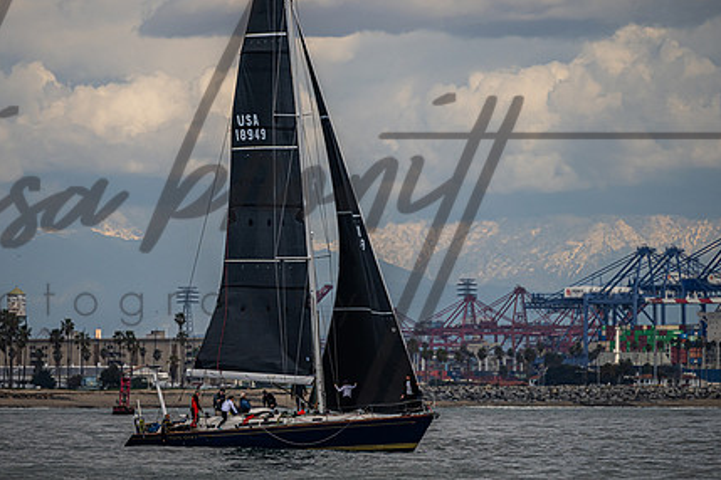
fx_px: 11275
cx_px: 282
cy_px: 175
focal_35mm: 563
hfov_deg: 3.7
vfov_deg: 2.4
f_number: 5.6
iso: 400
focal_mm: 400
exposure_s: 1/4000
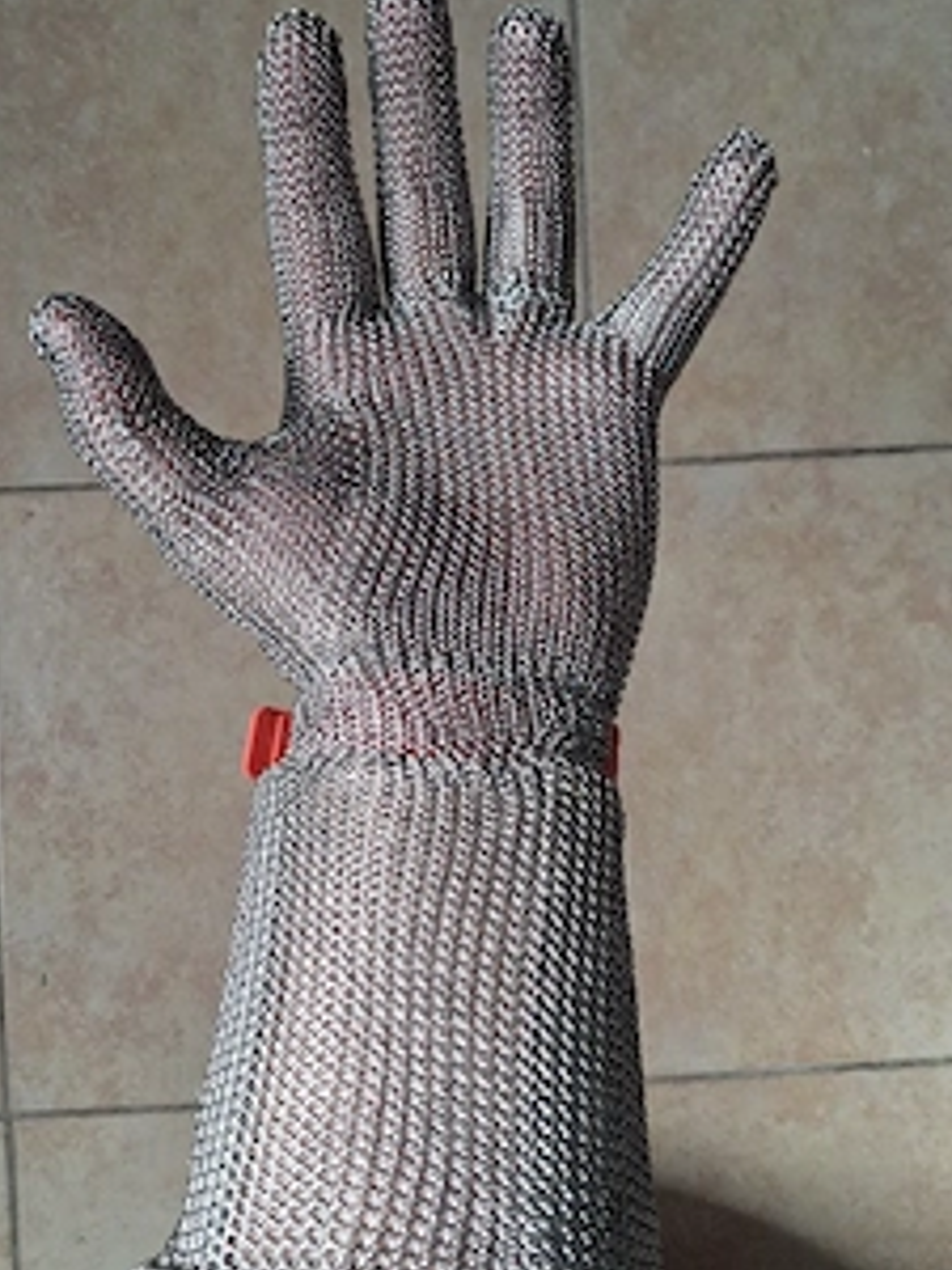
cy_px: 597
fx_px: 1320
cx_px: 385
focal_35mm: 36
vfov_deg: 51.3
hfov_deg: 39.5
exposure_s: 1/100
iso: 64
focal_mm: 4
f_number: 1.8
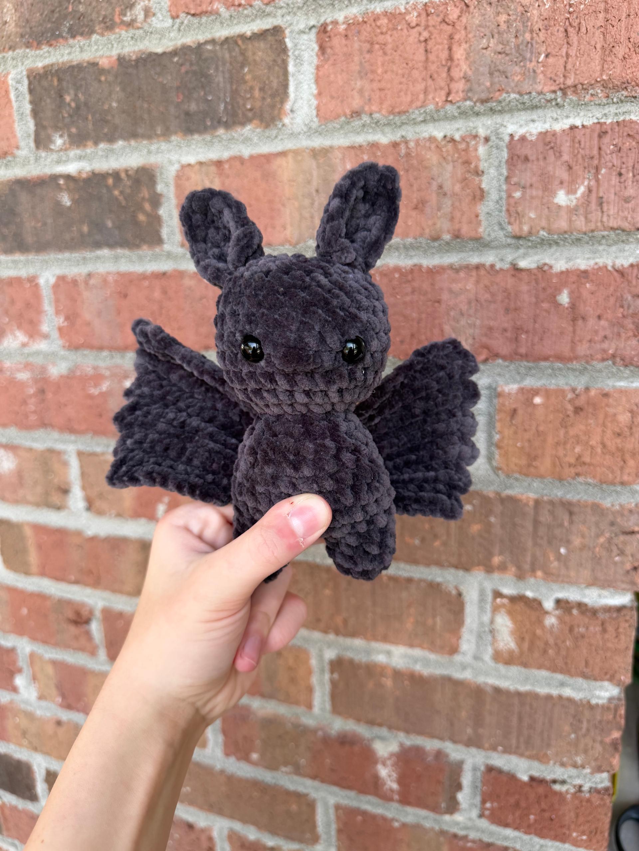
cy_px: 426
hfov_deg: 56.8
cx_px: 320
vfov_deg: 71.6
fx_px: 591
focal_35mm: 24
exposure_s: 1/121
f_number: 1.78
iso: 80
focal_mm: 6.76
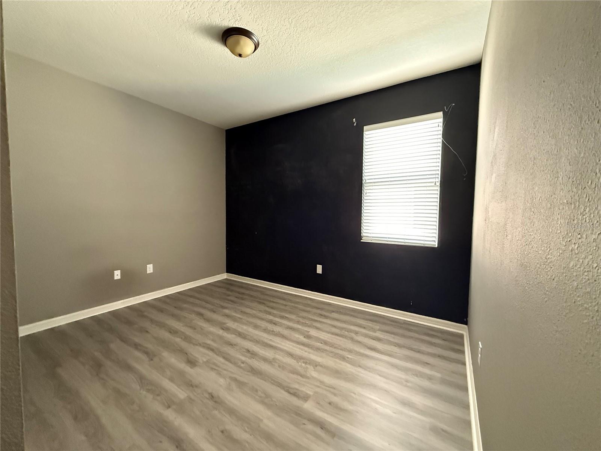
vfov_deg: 85.7
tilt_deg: -2.3
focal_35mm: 14
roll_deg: -0.3
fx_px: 243
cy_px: 226
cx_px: 300
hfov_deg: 102.1
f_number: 2.2
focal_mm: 2.22
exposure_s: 1/60
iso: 1000
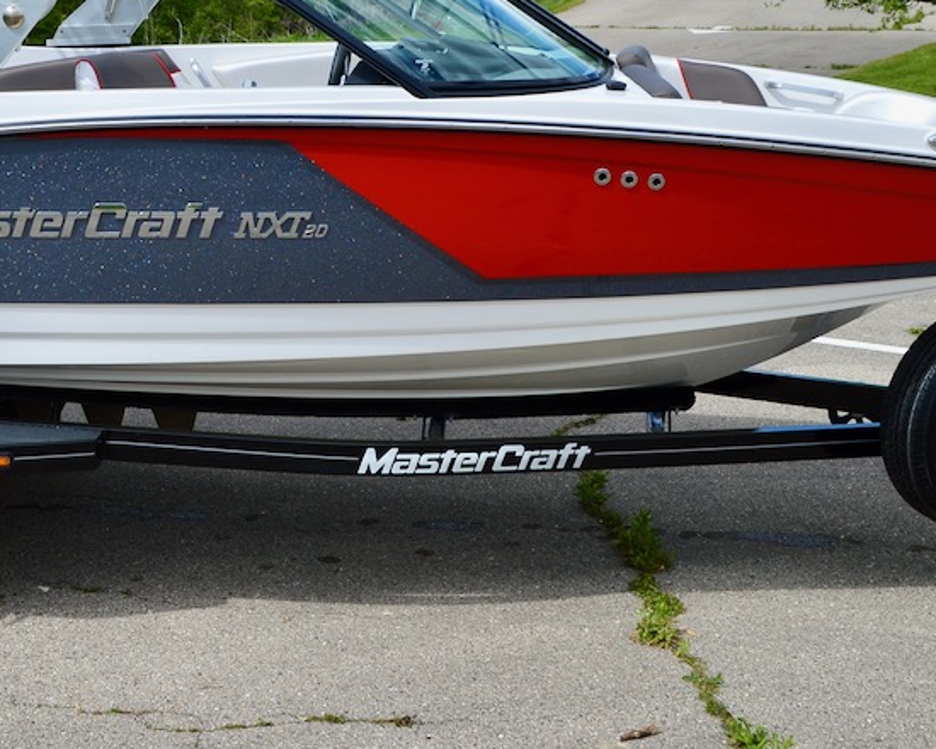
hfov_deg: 25.9
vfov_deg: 21.2
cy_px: 225
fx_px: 1995
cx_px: 180
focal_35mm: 72
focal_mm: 22
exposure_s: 1/250
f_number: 8
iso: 100
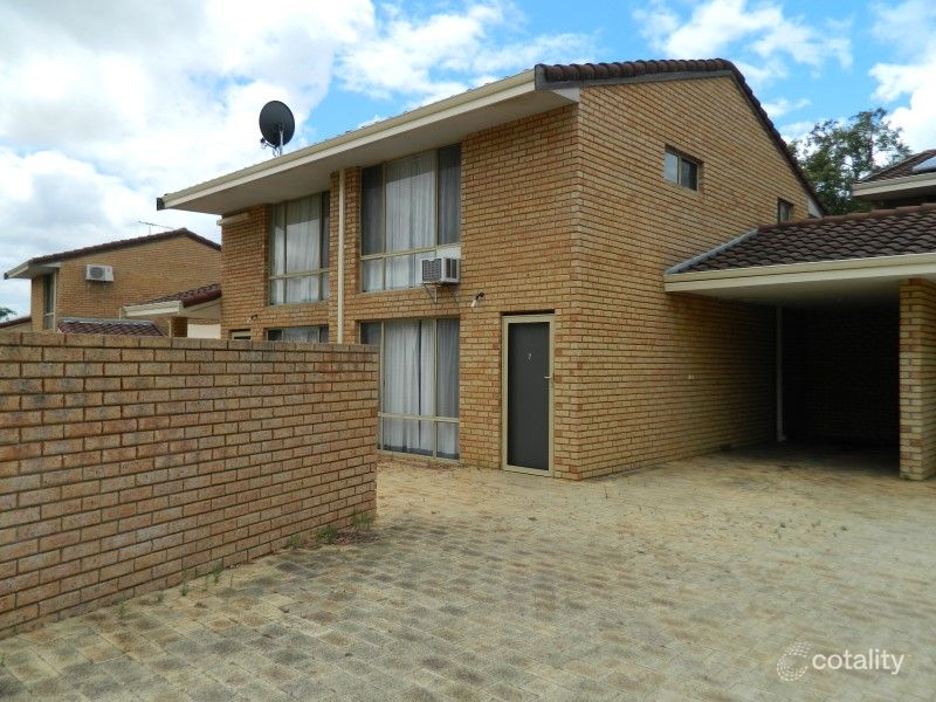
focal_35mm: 25
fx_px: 676
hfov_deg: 69.4
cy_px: 351
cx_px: 468
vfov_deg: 54.9
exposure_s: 1/125
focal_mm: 4.5
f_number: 8.7
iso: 80
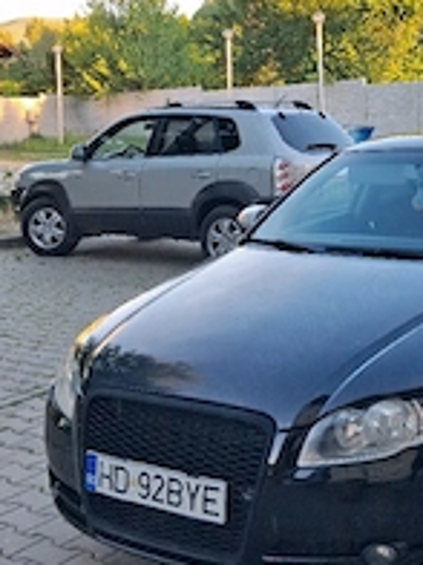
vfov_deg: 34.3
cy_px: 150
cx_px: 360
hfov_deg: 25.9
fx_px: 896
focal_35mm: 55
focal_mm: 4
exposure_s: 1/100
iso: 50
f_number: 1.8
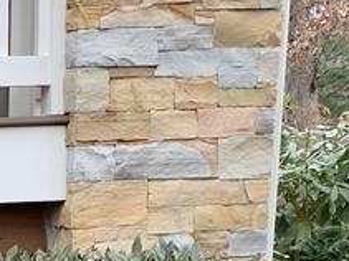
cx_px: -168
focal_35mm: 115
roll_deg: +2.0
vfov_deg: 11.9
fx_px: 1159
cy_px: 458
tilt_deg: -15.7
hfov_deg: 15.8
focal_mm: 4.25
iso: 25
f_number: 1.8
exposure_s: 1/125
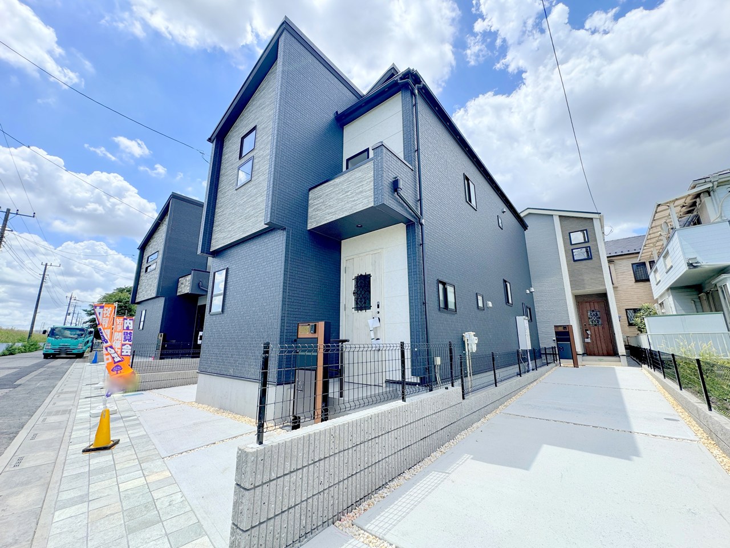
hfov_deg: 102.1
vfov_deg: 85.7
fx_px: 295
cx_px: 365
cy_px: 274
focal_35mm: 14
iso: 40
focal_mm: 2.22
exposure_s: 1/631
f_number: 2.2
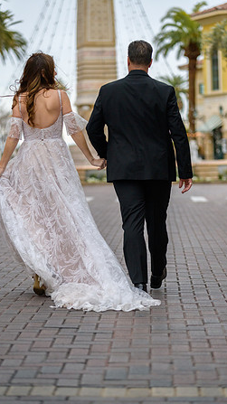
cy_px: 202
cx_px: 122
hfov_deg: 10.4
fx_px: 1243
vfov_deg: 18.5
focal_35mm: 116
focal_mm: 110
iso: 250
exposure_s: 1/3200
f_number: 2.8
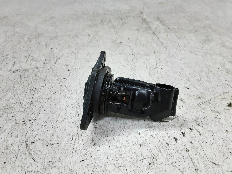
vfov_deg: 51.4
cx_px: 116
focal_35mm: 27
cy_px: 87
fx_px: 181
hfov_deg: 65.3
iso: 100
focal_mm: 2.91
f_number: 1.9
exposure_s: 1/50
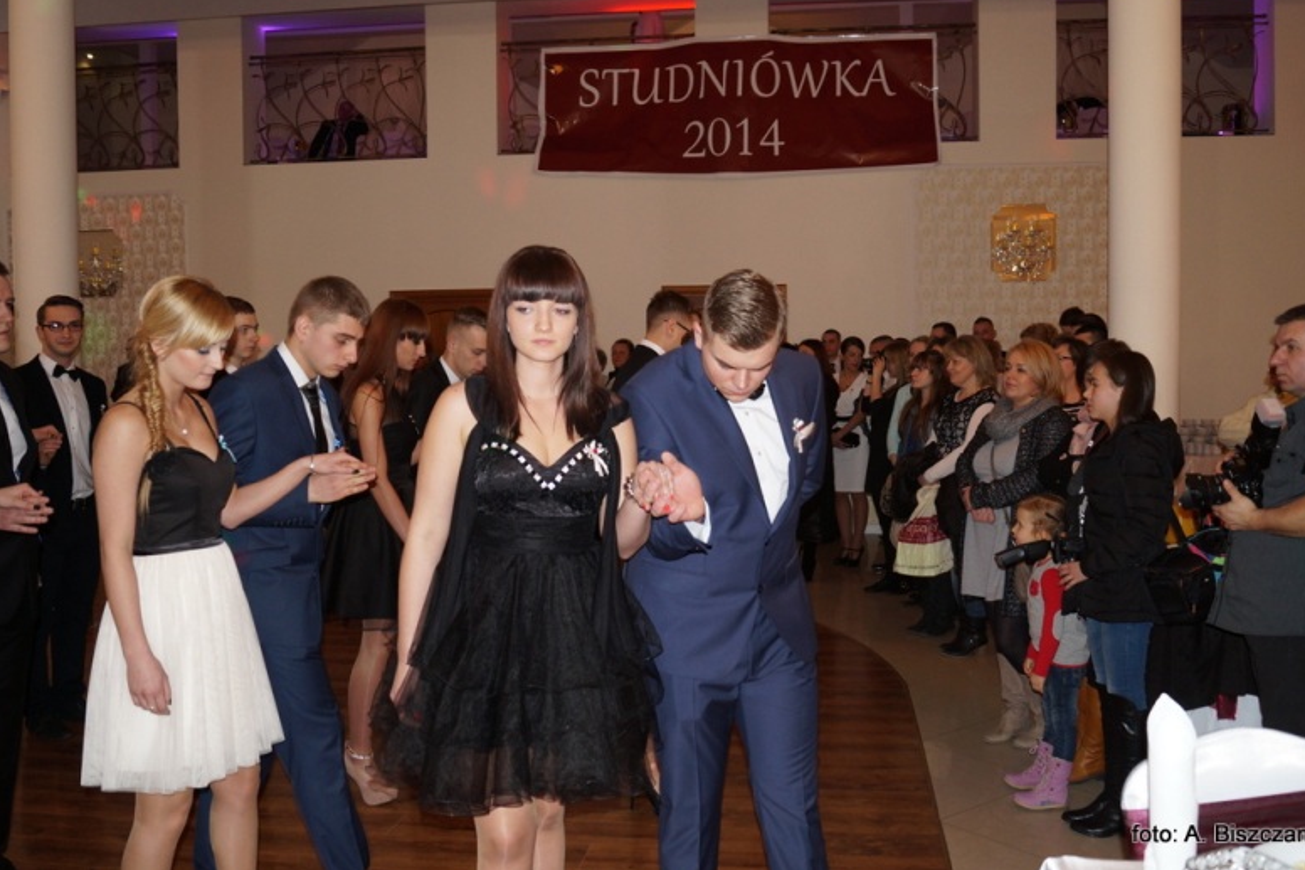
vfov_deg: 38.9
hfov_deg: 55.8
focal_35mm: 34
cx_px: 669
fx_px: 1232
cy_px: 426
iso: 640
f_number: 4
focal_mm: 22
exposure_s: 1/60
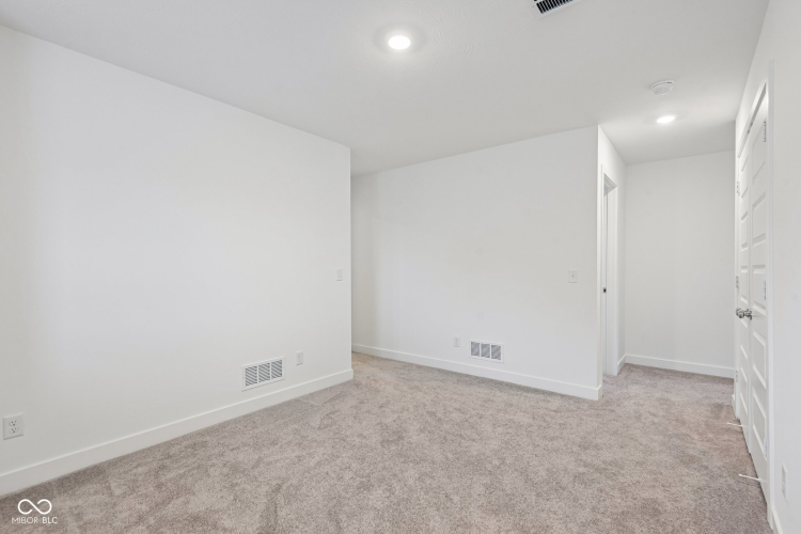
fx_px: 356
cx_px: 400
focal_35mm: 16
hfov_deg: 96.7
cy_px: 267
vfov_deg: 73.7
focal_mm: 16
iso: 400
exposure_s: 1/15
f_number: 8
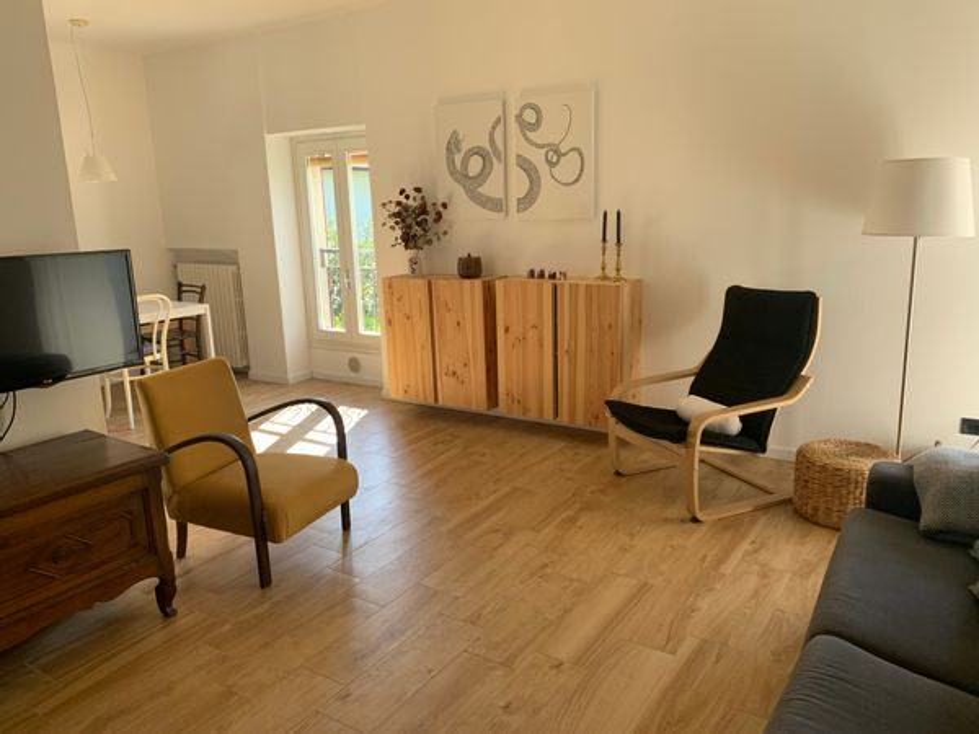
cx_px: 490
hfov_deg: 67.3
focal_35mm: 26
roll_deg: +2.2
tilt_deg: -12.5
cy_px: 367
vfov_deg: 53.1
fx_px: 735
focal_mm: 4.25
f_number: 1.8
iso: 40
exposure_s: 1/121
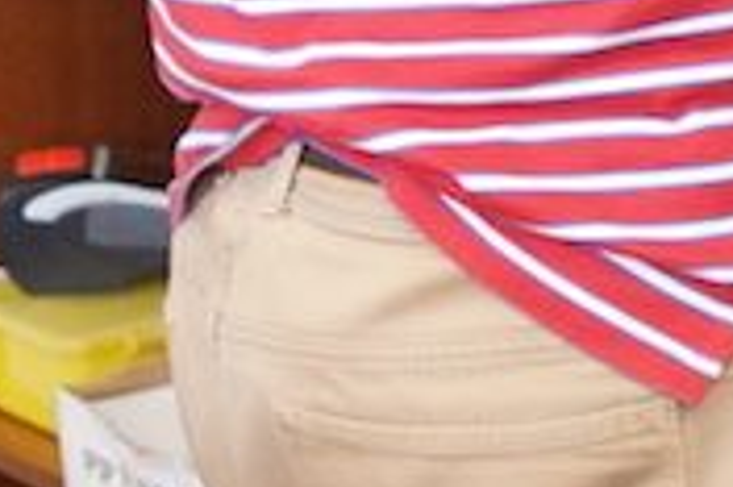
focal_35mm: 262
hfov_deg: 7.1
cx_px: 2170
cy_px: -776
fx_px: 5330
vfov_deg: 5.1
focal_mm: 24
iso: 800
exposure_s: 1/60
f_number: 3.2
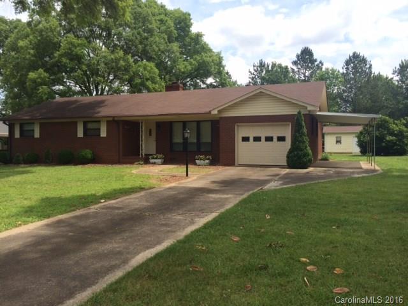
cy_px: 153
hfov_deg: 61.7
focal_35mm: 29
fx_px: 342
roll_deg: +0.2
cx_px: 204
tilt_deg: -2.1
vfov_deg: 48.2
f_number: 2.2
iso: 32
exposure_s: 1/1642
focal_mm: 4.15
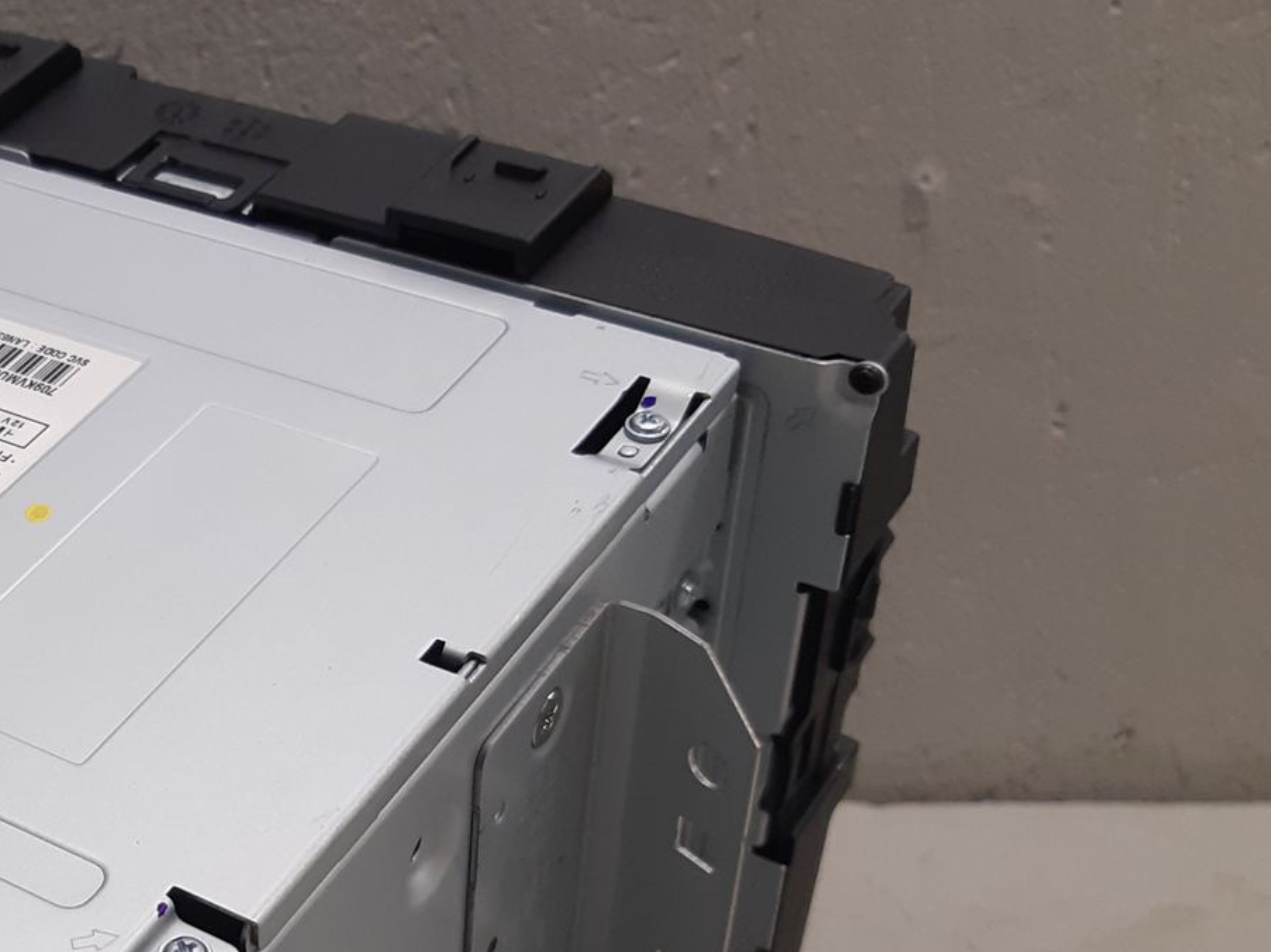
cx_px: -87
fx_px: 2166
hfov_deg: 29.8
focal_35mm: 59
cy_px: 768
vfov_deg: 24.4
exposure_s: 1/50
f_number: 1.7
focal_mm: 3.93
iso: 100
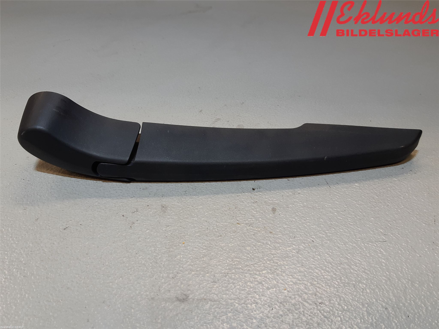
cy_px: 164
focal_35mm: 26
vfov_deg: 53.1
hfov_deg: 67.3
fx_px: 330
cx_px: 220
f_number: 1.7
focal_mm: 3.93
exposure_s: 1/50
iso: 40
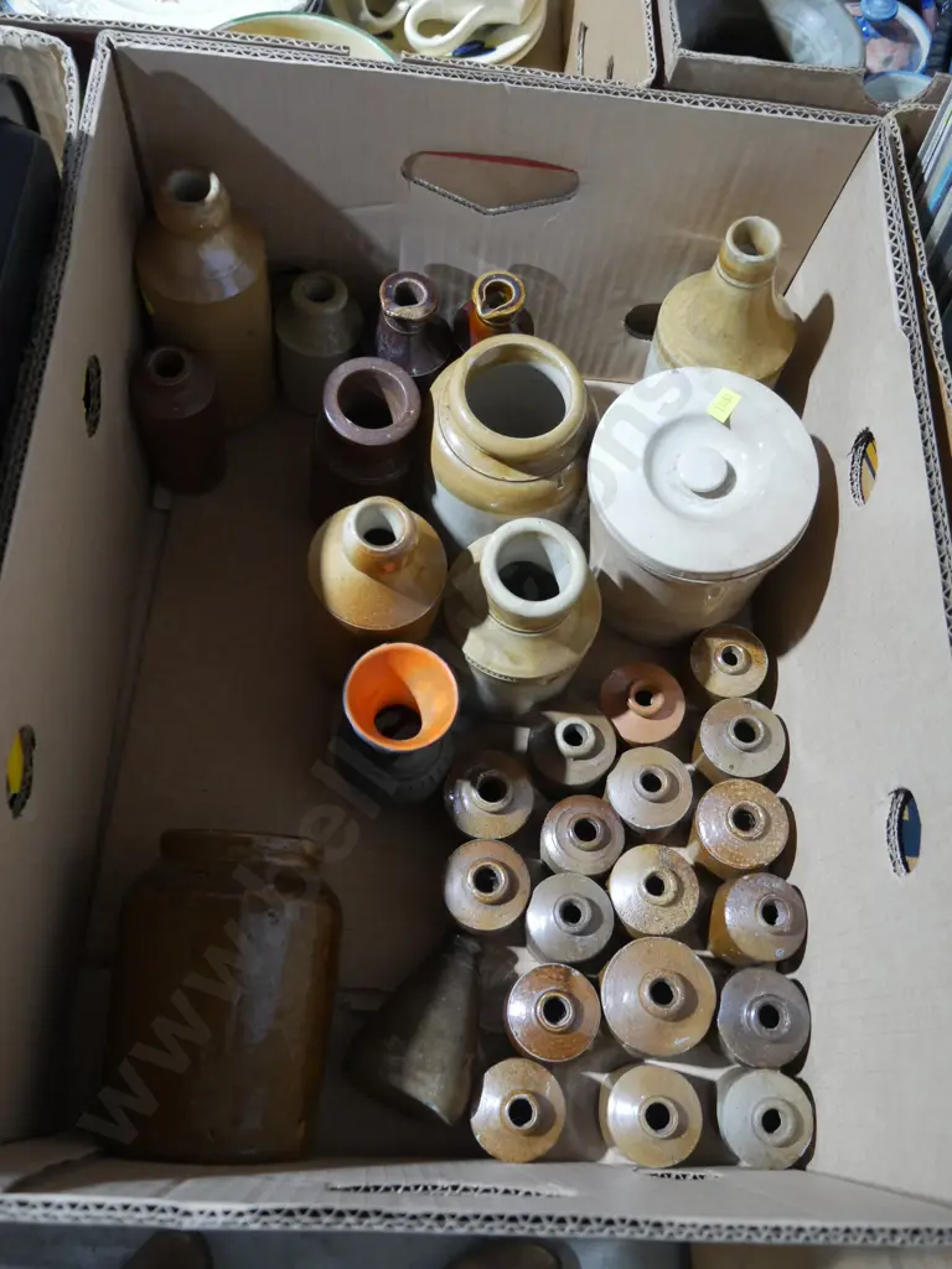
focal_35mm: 30
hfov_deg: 46.8
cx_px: 476
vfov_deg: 60.0
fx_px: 1100
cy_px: 634
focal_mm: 15
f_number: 3.6
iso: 1600
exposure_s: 1/60
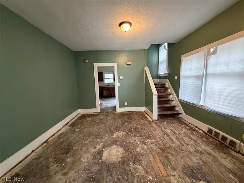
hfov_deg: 102.1
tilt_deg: -7.7
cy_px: 92
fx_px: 99
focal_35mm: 14
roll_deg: +3.3
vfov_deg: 85.7
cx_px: 122
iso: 500
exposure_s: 1/60
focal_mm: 2.22
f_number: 2.2
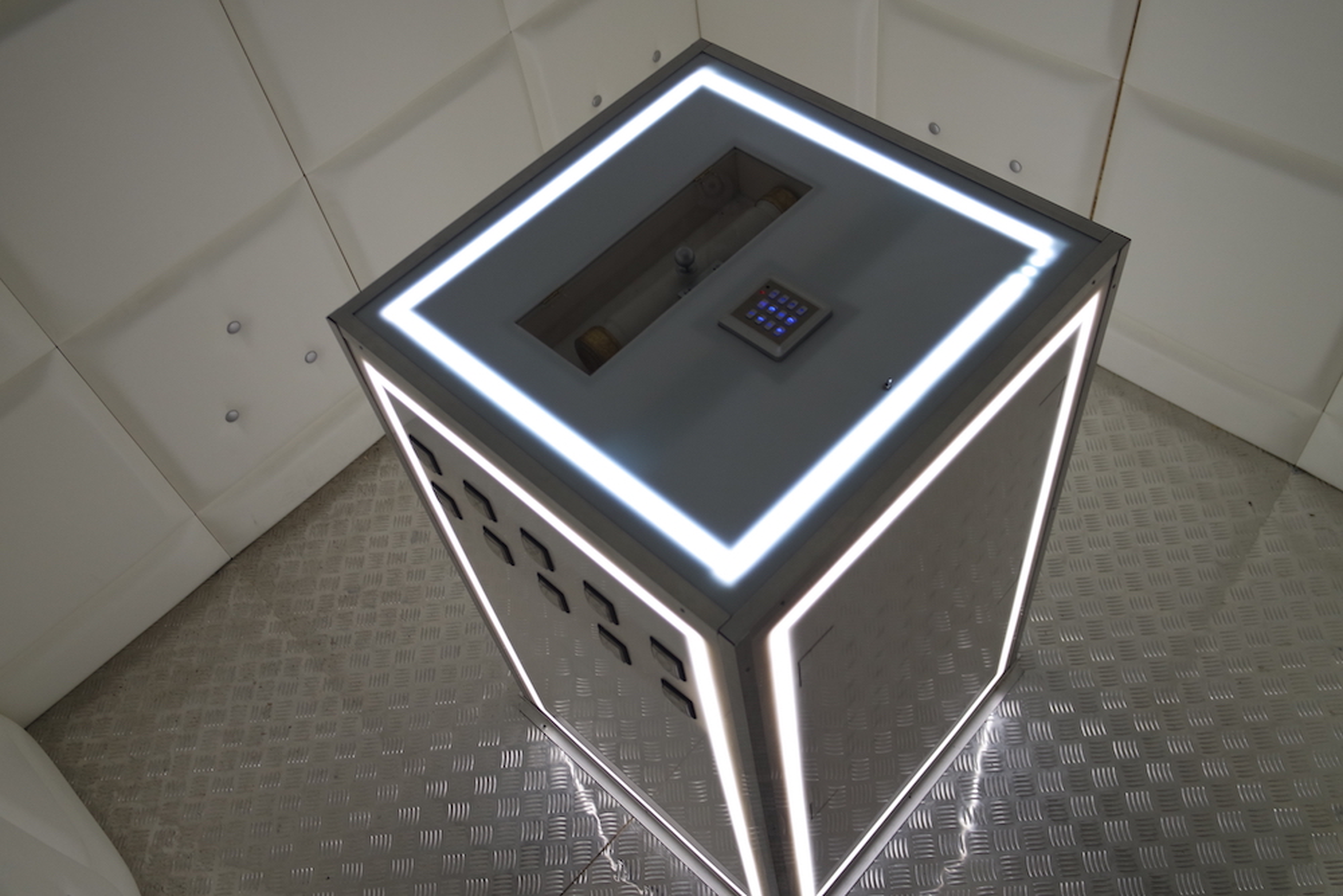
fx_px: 1119
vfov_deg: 43.6
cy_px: 448
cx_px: 672
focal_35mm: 30
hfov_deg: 61.9
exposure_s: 1/80
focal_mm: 20
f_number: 3.5
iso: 200
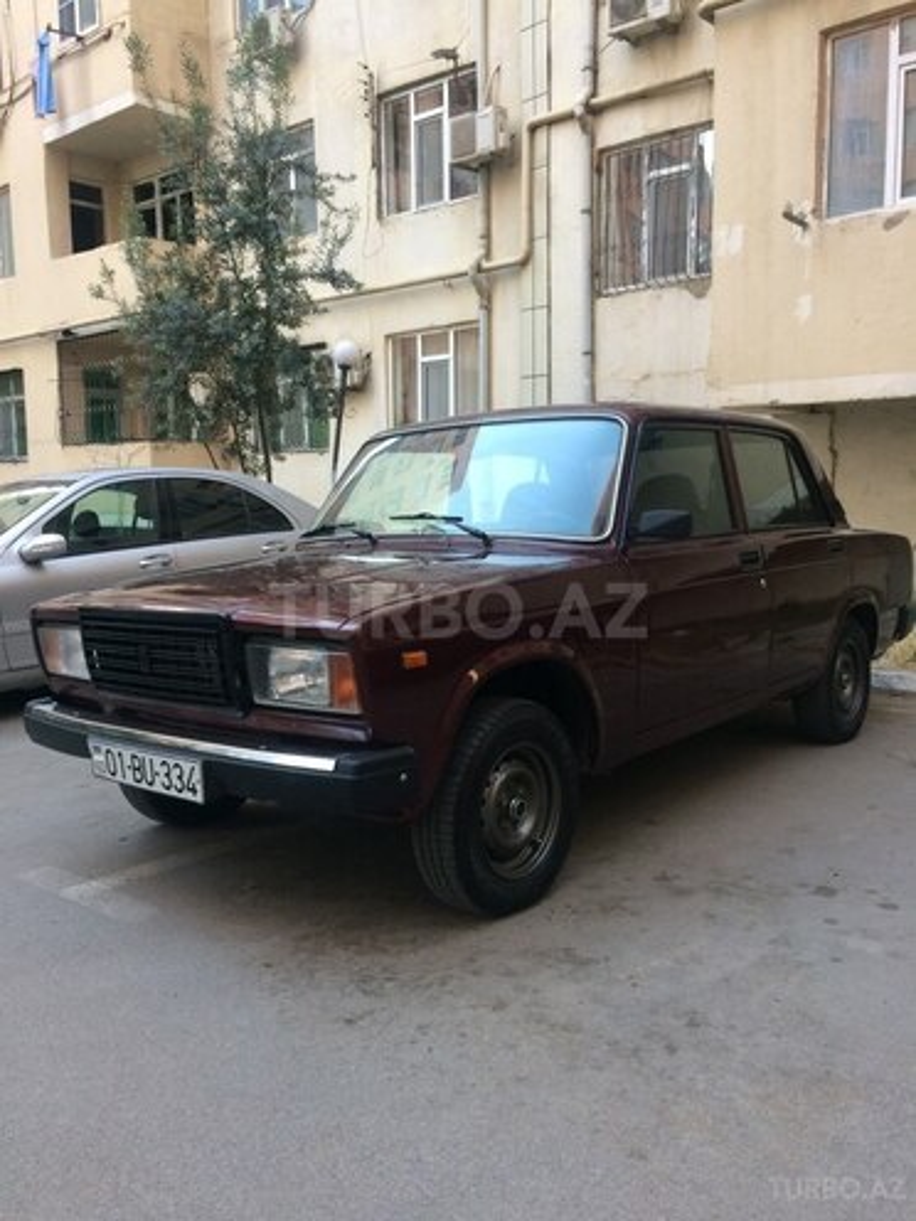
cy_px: 610
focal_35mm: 29
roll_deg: +2.8
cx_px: 458
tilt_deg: -6.8
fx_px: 1023
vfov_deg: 61.7
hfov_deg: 48.2
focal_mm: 4.15
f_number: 2.2
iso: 50
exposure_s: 1/33
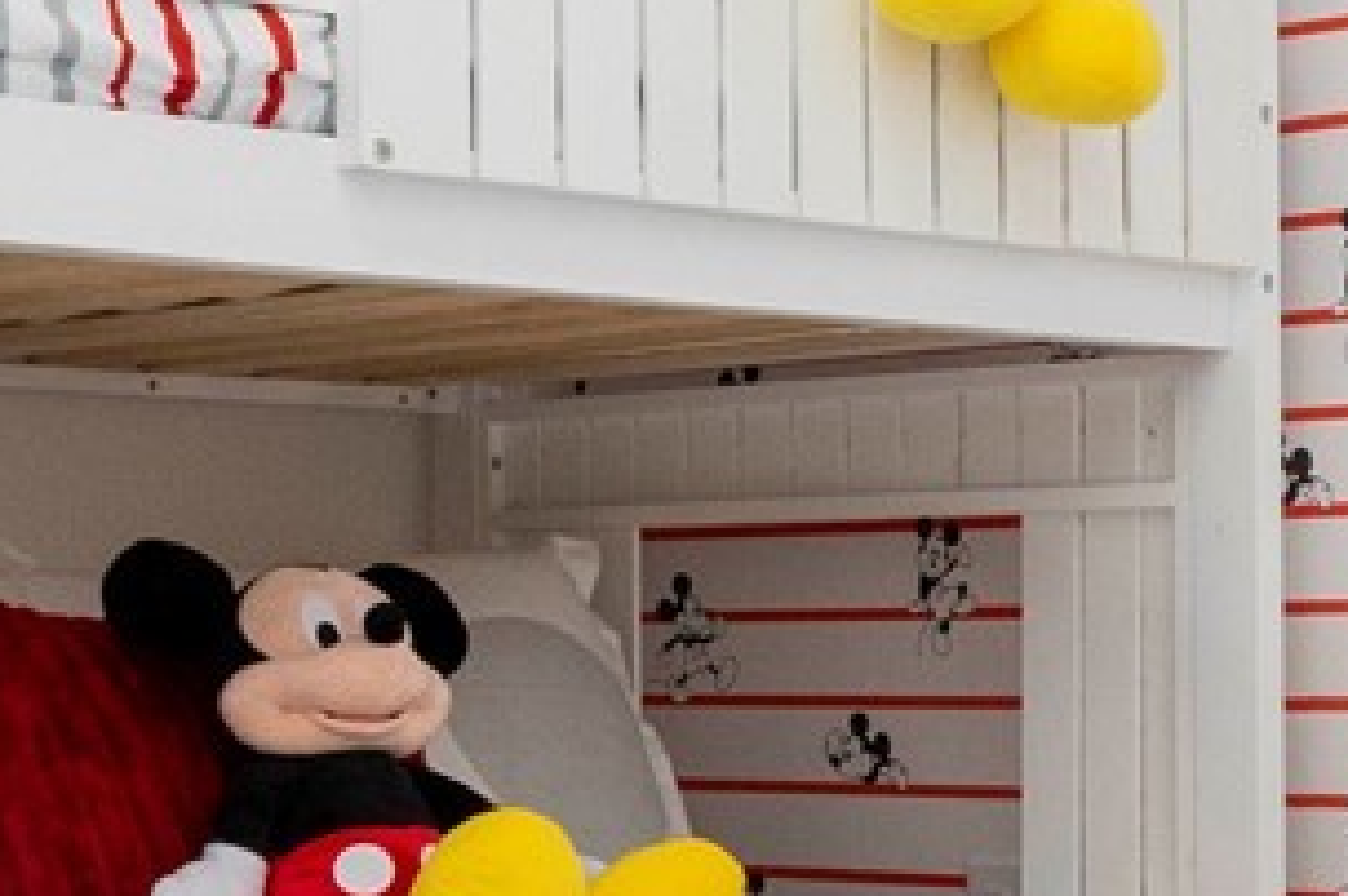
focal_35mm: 95
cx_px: 1346
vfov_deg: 14.4
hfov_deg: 20.8
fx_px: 3553
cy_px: 566
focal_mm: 17
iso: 800
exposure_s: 1/20
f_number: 16
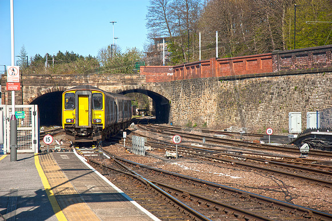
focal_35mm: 98
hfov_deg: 20.9
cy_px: 110
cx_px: 166
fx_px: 899
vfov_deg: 14.0
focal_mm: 65
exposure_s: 1/1000
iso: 200
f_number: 4.5
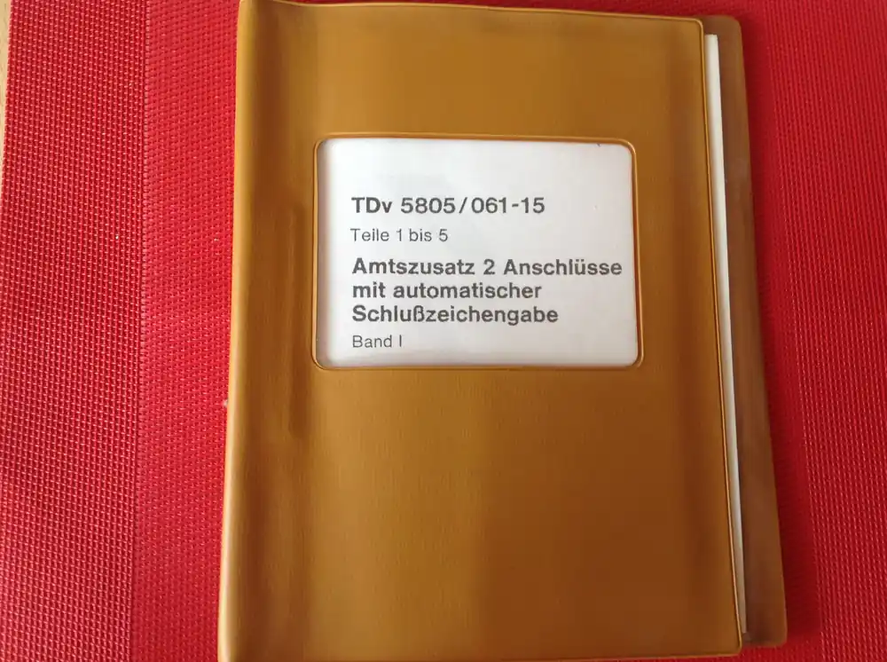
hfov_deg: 52.7
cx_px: 444
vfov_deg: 40.6
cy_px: 331
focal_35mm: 35
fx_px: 895
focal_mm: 4.28
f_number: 2.4
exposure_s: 1/17
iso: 50
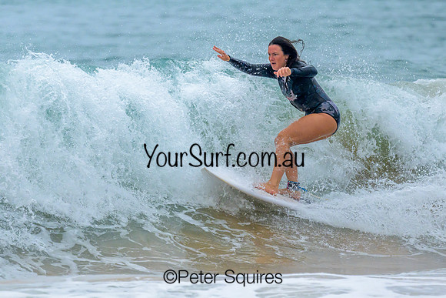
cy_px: 93
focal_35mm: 1101
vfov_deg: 1.2
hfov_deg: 1.9
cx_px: 222
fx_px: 13640
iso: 1400
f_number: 6.3
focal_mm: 800
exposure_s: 1/3200
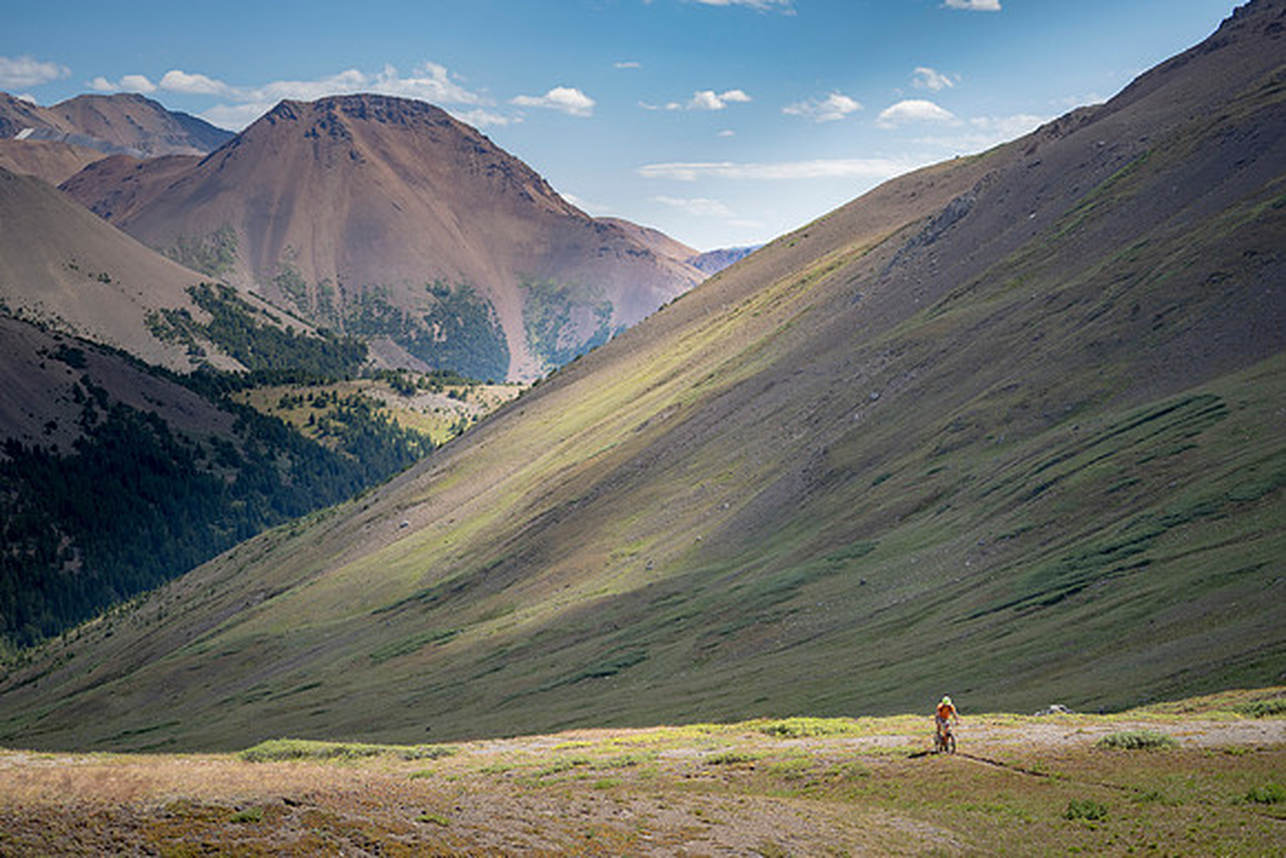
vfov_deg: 14.6
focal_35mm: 94
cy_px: 429
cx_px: 643
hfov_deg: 21.7
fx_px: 3359
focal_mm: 94
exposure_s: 1/1000
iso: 250
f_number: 4
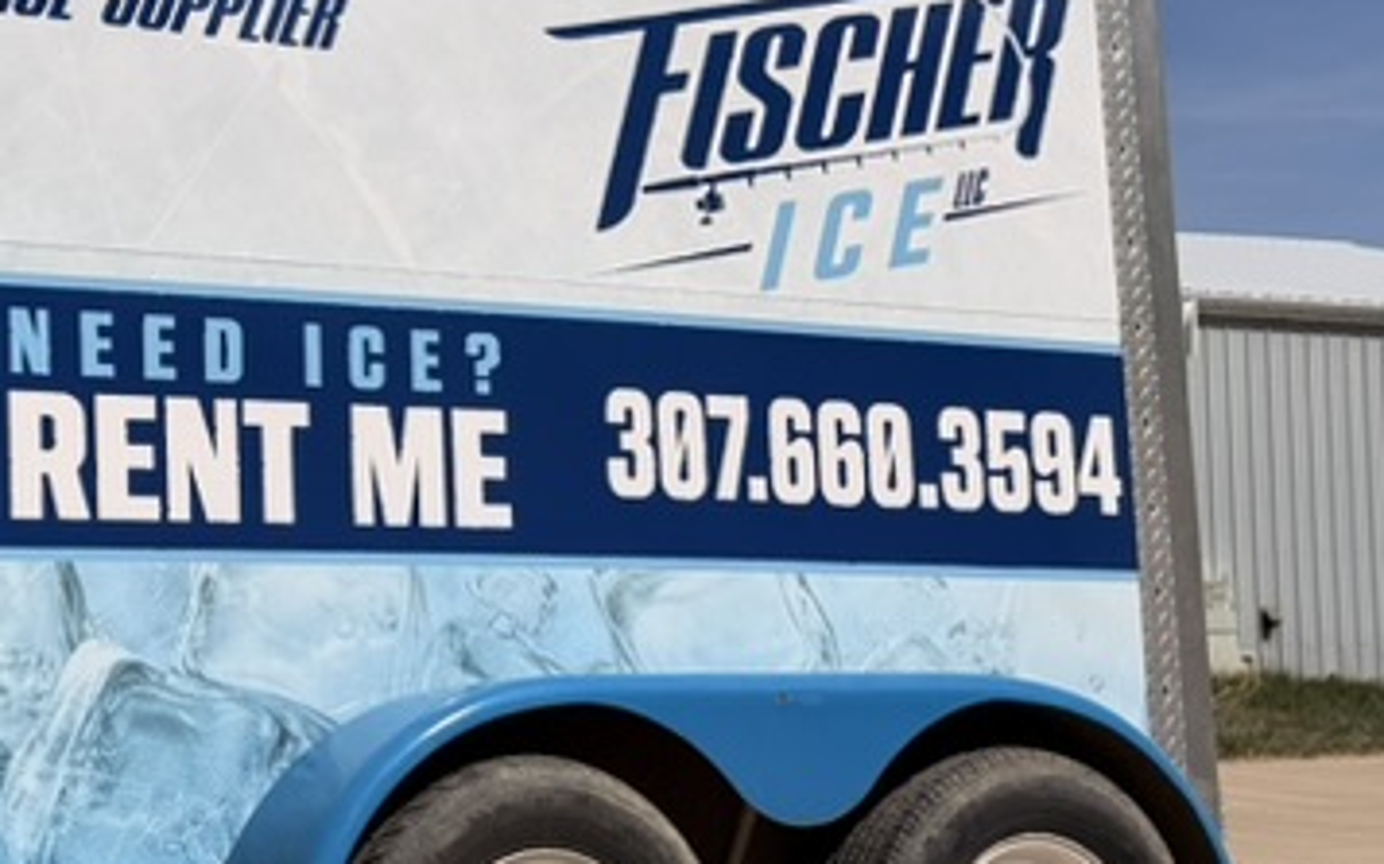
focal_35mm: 73
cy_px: 395
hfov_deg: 27.4
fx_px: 2753
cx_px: 182
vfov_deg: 17.8
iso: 80
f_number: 1.78
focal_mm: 6.76
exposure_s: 1/14286
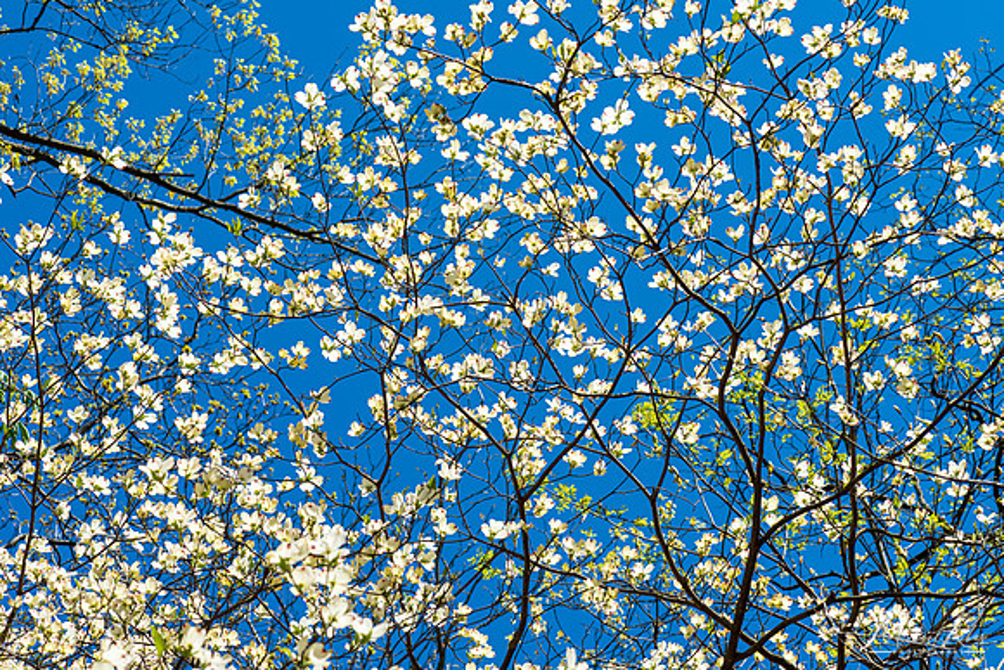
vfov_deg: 13.0
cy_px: 335
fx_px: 2929
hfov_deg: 19.5
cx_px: 502
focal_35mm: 105
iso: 100
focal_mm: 105
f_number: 11
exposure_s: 1/180
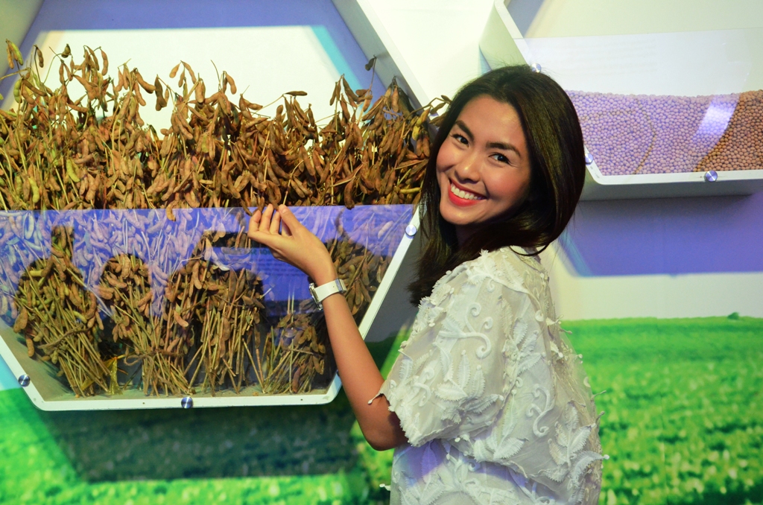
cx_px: 382
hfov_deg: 33.5
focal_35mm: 60
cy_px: 252
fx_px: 1269
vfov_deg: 22.5
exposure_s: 1/320
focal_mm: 40
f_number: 9
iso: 3200
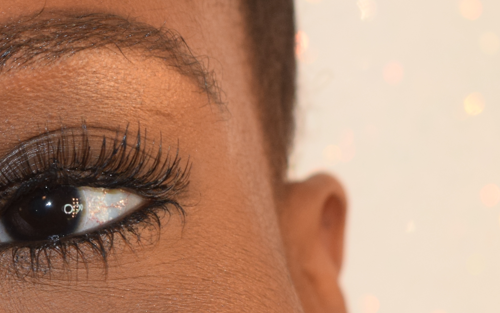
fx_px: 3359
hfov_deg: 8.4
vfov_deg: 5.3
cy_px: 8
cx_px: -45
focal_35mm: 246
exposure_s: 1/125
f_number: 5.6
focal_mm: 55
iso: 640
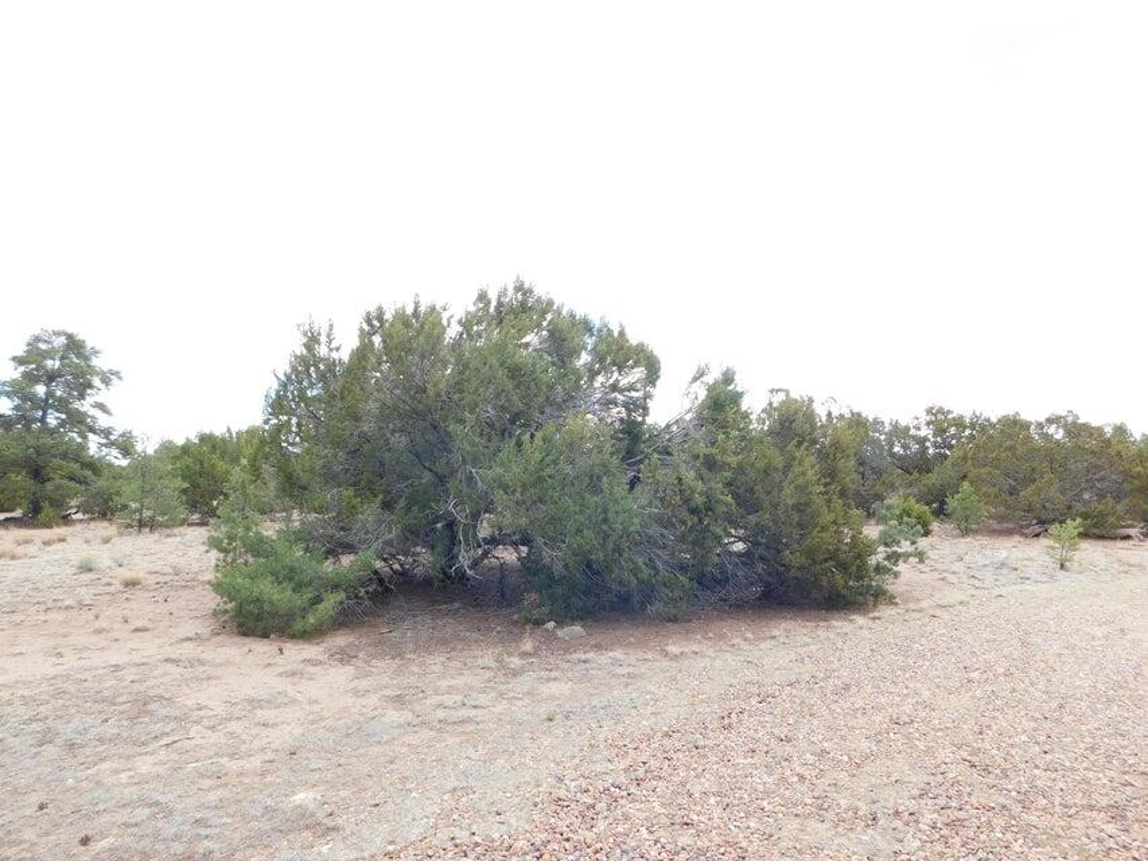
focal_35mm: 23
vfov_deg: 58.9
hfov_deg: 73.9
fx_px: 763
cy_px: 430
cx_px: 574
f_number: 3
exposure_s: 1/250
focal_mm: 4
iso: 125
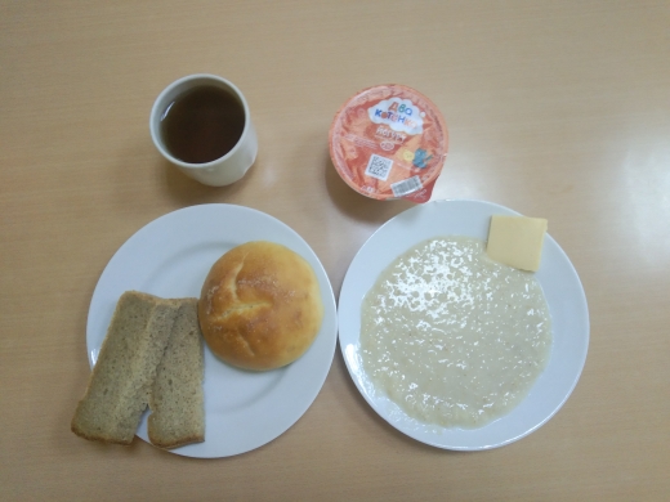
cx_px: 335
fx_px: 581
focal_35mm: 30
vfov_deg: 46.8
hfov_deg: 60.0
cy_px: 251
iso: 316
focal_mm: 3.65
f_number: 2.2
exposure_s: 1/33
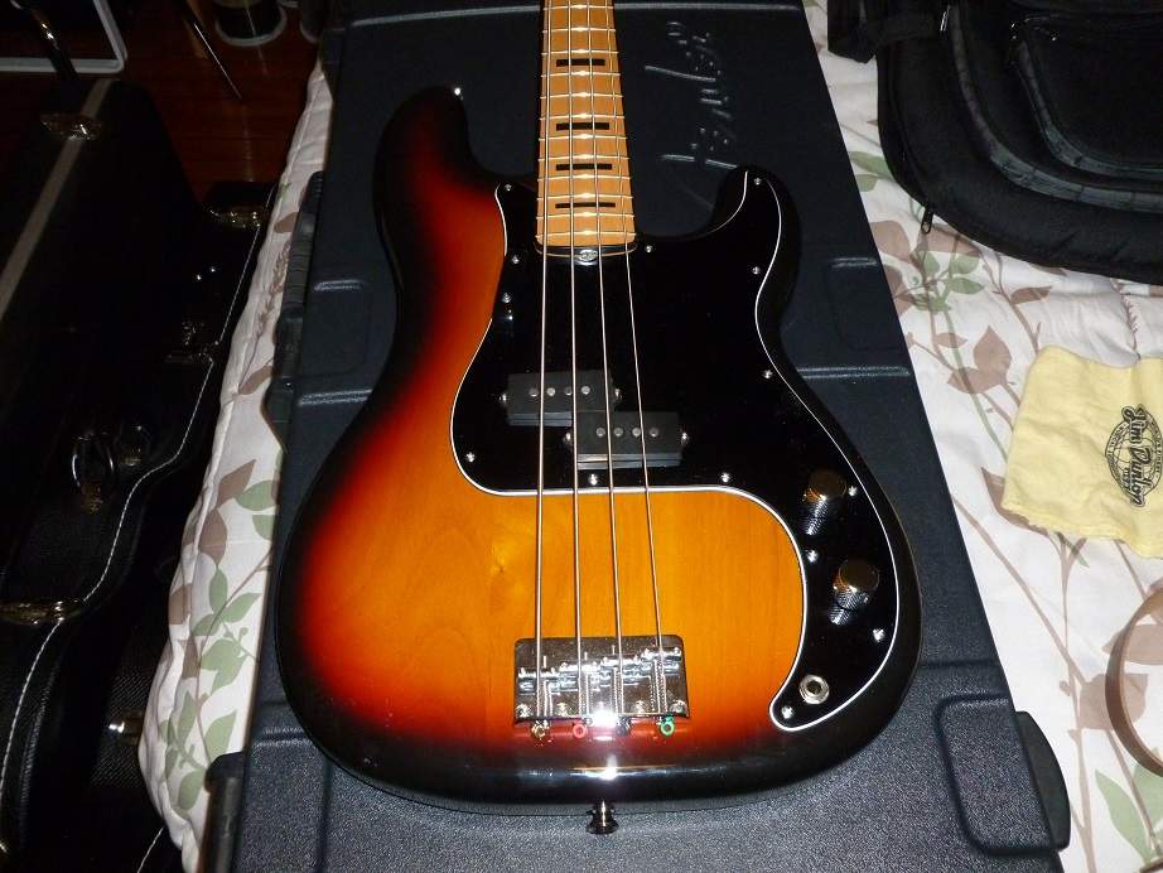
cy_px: 436
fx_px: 941
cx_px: 582
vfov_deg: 49.8
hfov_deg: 63.4
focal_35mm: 28
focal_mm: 5
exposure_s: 1/60
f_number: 3.3
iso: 400
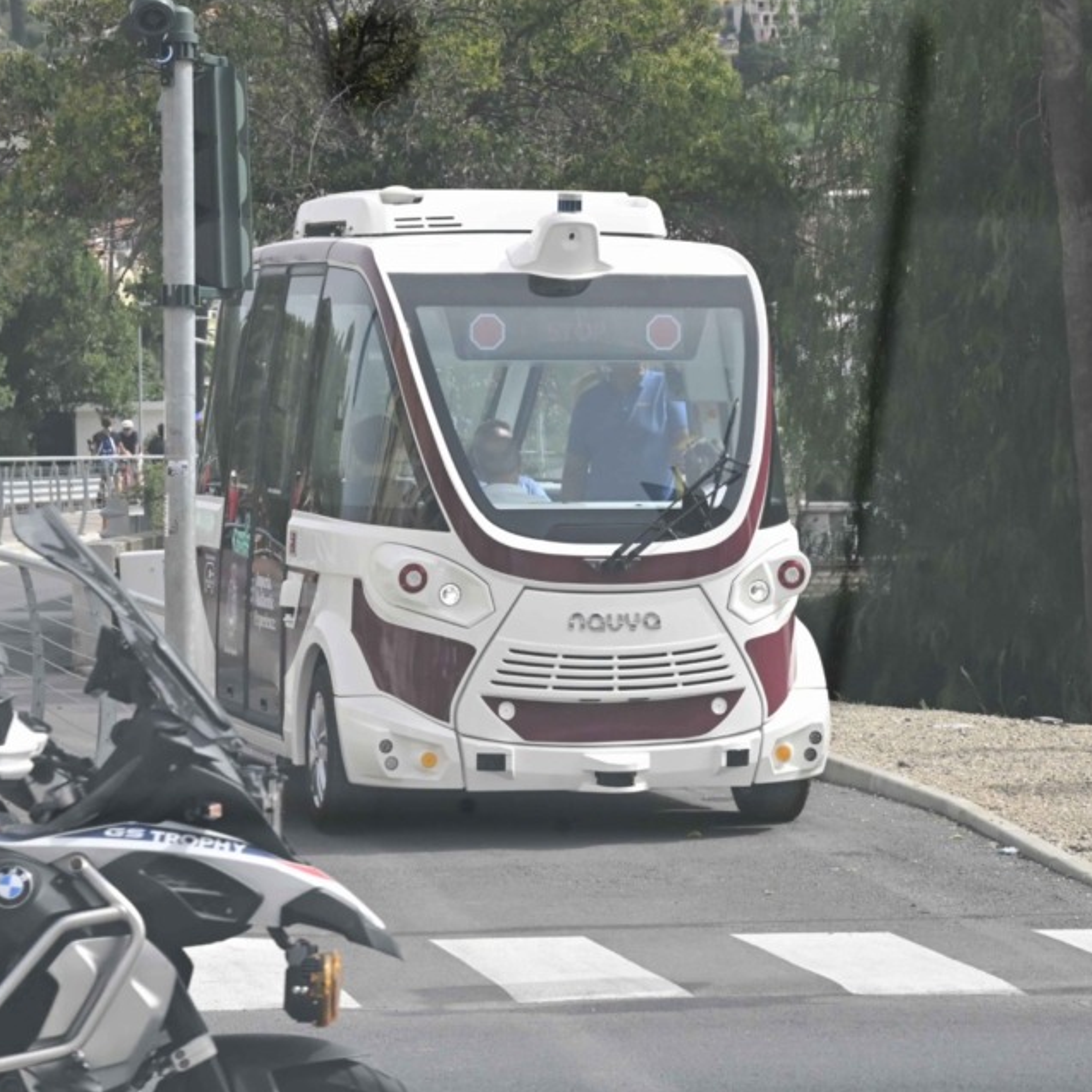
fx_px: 4747
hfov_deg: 13.1
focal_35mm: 133
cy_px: 371
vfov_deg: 13.1
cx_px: 549
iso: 1600
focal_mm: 78
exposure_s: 1/1250
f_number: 9
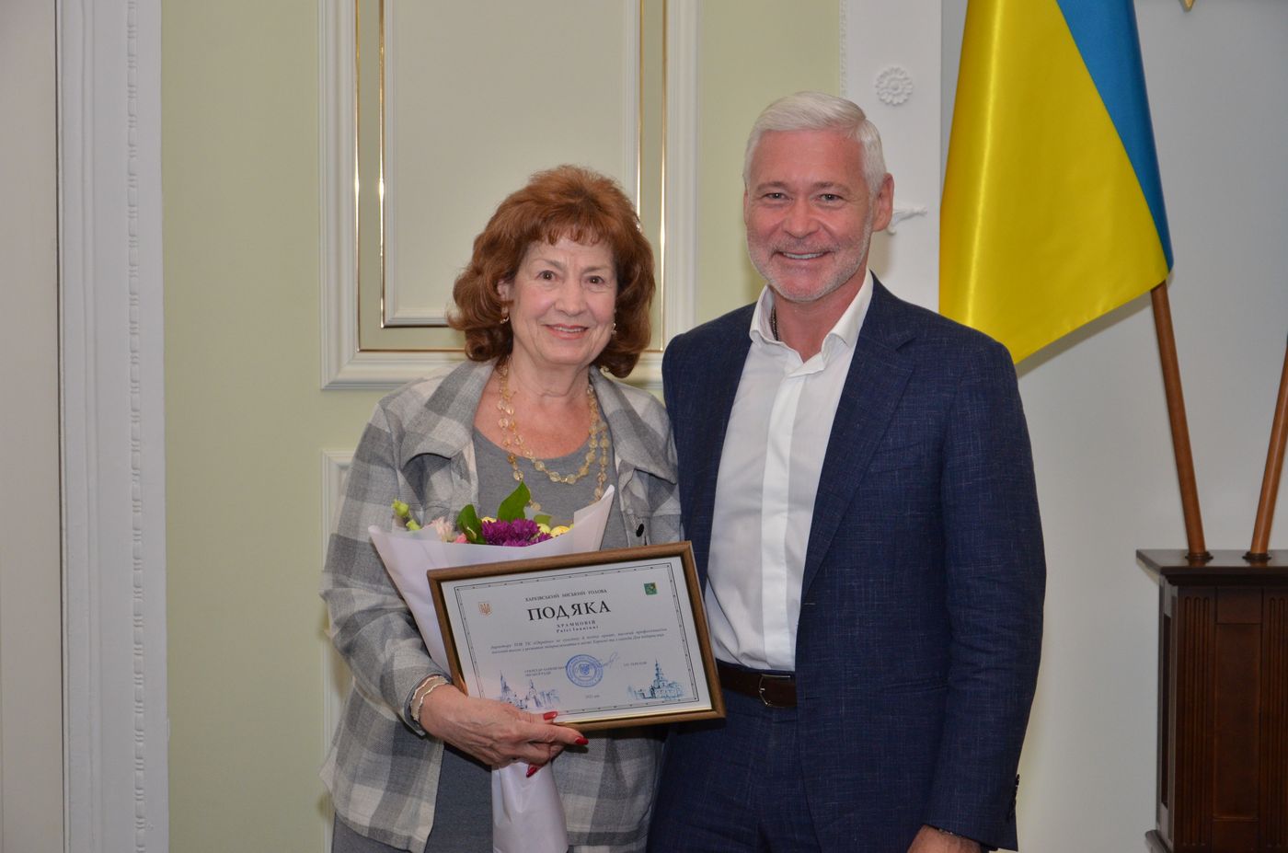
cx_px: 644
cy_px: 426
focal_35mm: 72
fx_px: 2570
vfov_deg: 18.8
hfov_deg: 28.1
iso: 800
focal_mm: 48
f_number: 4.8
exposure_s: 1/250
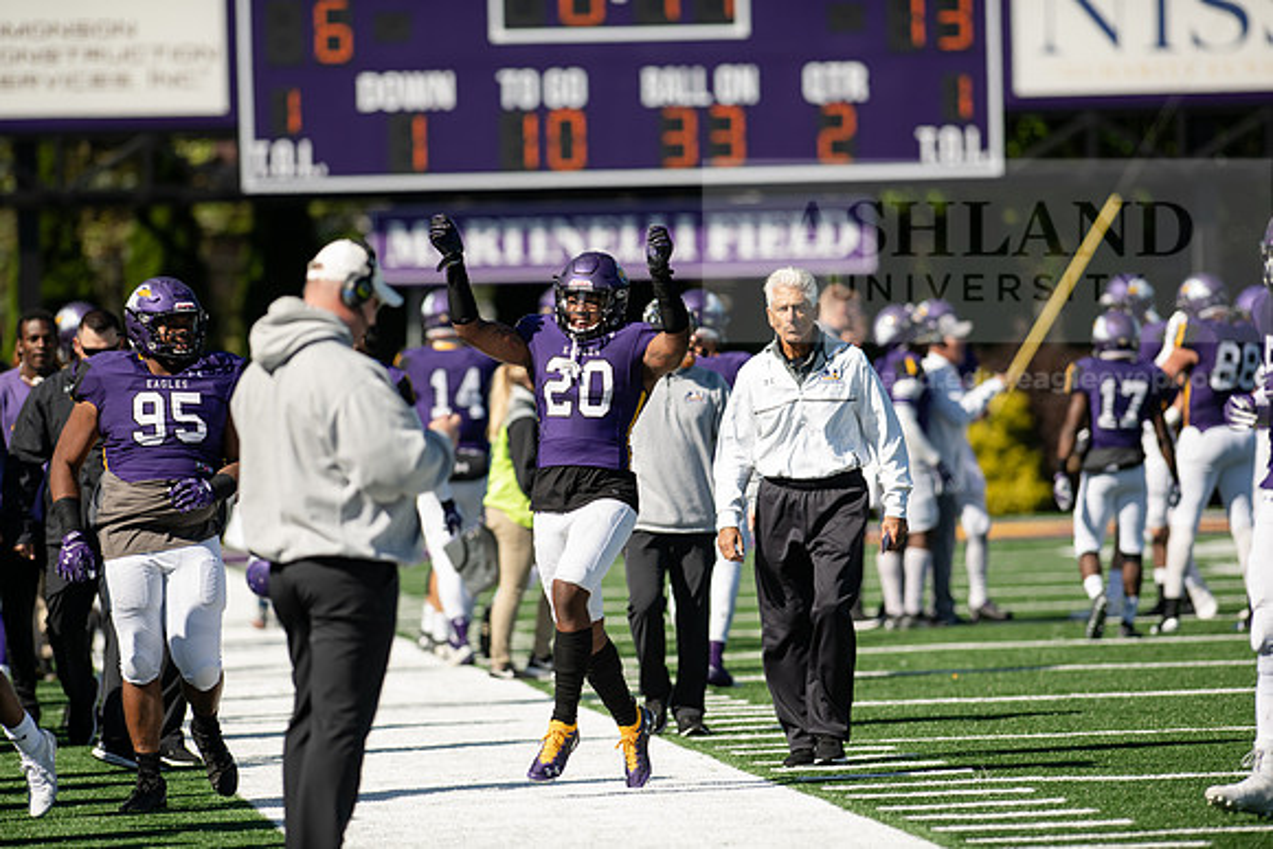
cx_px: 636
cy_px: 424
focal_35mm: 300
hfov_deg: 6.9
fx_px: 10610
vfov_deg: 4.6
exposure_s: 1/1600
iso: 160
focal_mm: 300
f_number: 3.5
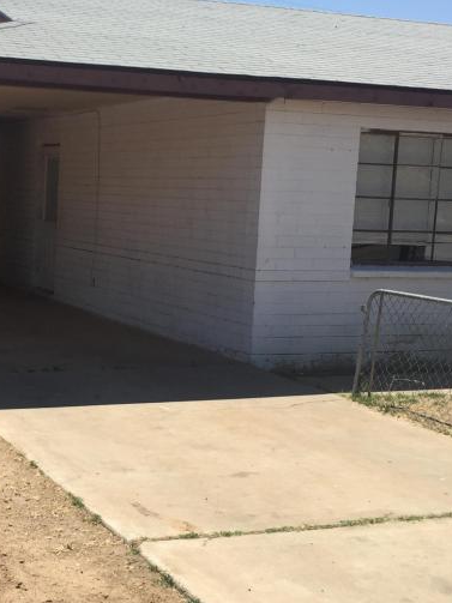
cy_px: 287
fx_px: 1028
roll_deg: -0.1
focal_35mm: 59
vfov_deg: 32.7
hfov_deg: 24.1
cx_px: 44
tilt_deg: -9.5
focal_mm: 4.15
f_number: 2.2
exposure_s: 1/2326
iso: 32
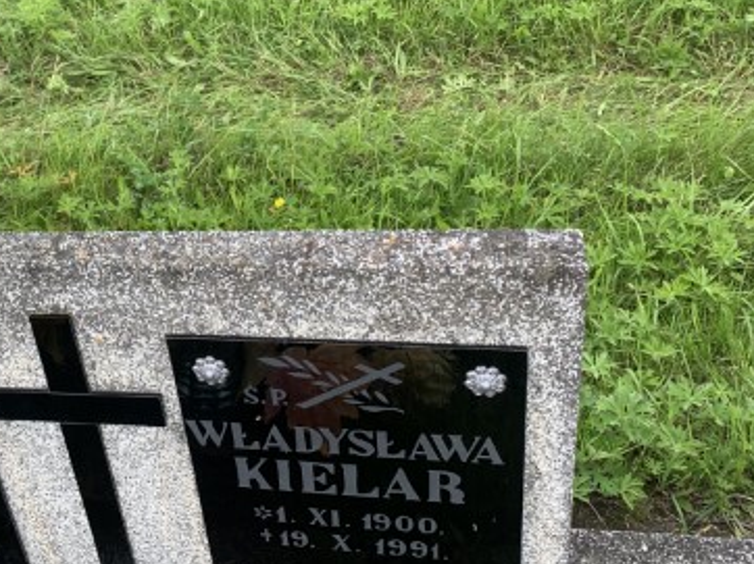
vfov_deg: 31.2
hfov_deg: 39.4
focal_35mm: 46
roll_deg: +12.5
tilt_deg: -30.3
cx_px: 135
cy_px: 177
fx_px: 1001
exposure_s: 1/407
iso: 25
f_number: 1.8
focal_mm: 4.25
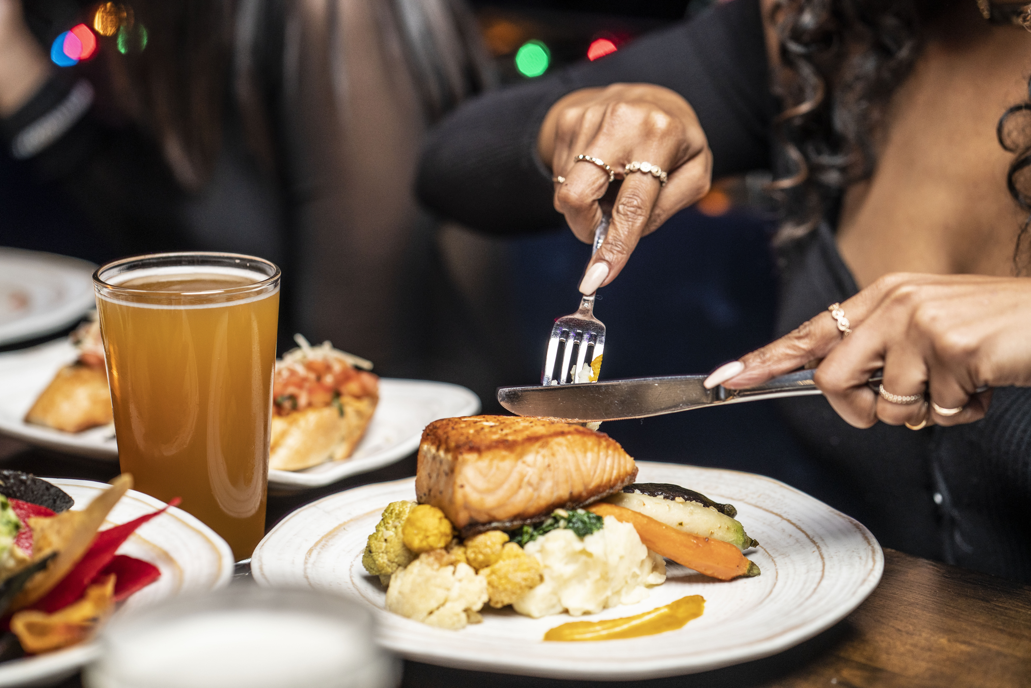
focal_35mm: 85
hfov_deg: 23.9
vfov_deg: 16.1
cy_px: 344
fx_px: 2434
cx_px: 516
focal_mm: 85
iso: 800
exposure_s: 1/100
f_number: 2.8
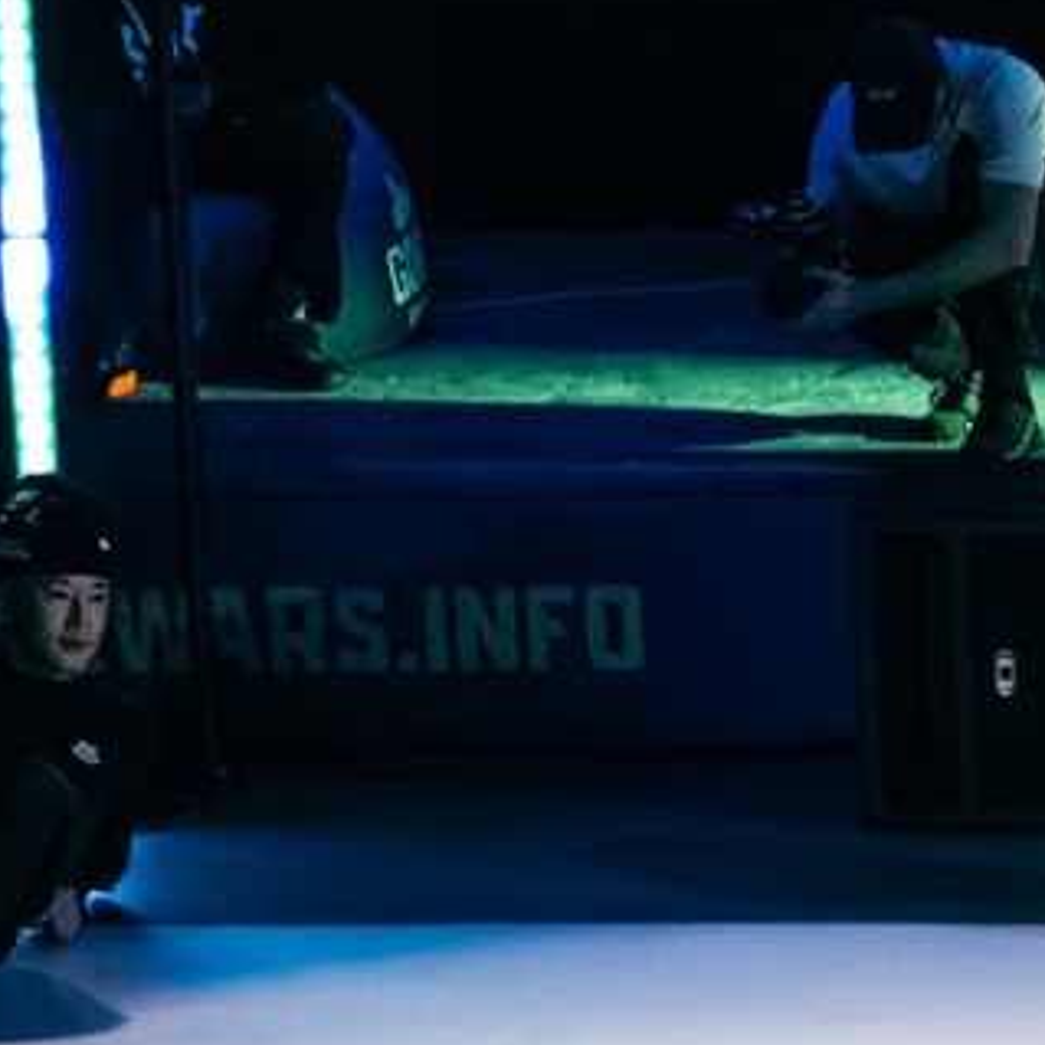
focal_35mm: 198
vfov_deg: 8.8
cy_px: 936
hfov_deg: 8.4
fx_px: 6763
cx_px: 2081
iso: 3200
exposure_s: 1/800
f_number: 2.8
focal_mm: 24
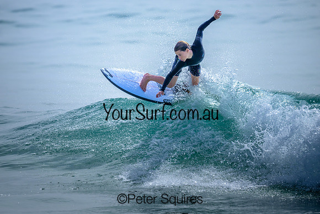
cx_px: 139
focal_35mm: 907
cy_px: 98
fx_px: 8061
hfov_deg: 2.3
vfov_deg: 1.5
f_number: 6.3
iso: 320
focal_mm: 800
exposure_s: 1/2500
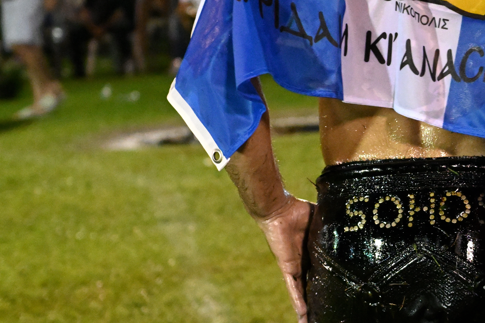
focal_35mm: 160
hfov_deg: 12.8
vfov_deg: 8.6
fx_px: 2155
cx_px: 318
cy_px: 147
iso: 6400
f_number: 2.8
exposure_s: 1/400
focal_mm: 50
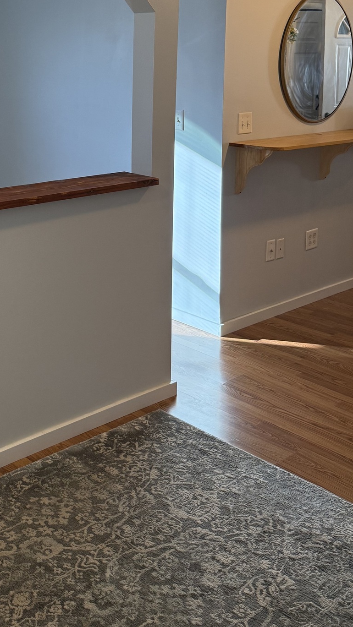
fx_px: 732
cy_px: 141
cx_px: 45
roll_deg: -0.7
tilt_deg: -6.7
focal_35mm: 44
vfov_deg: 44.5
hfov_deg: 26.3
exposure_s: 1/96
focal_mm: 6.76
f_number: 1.78
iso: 200
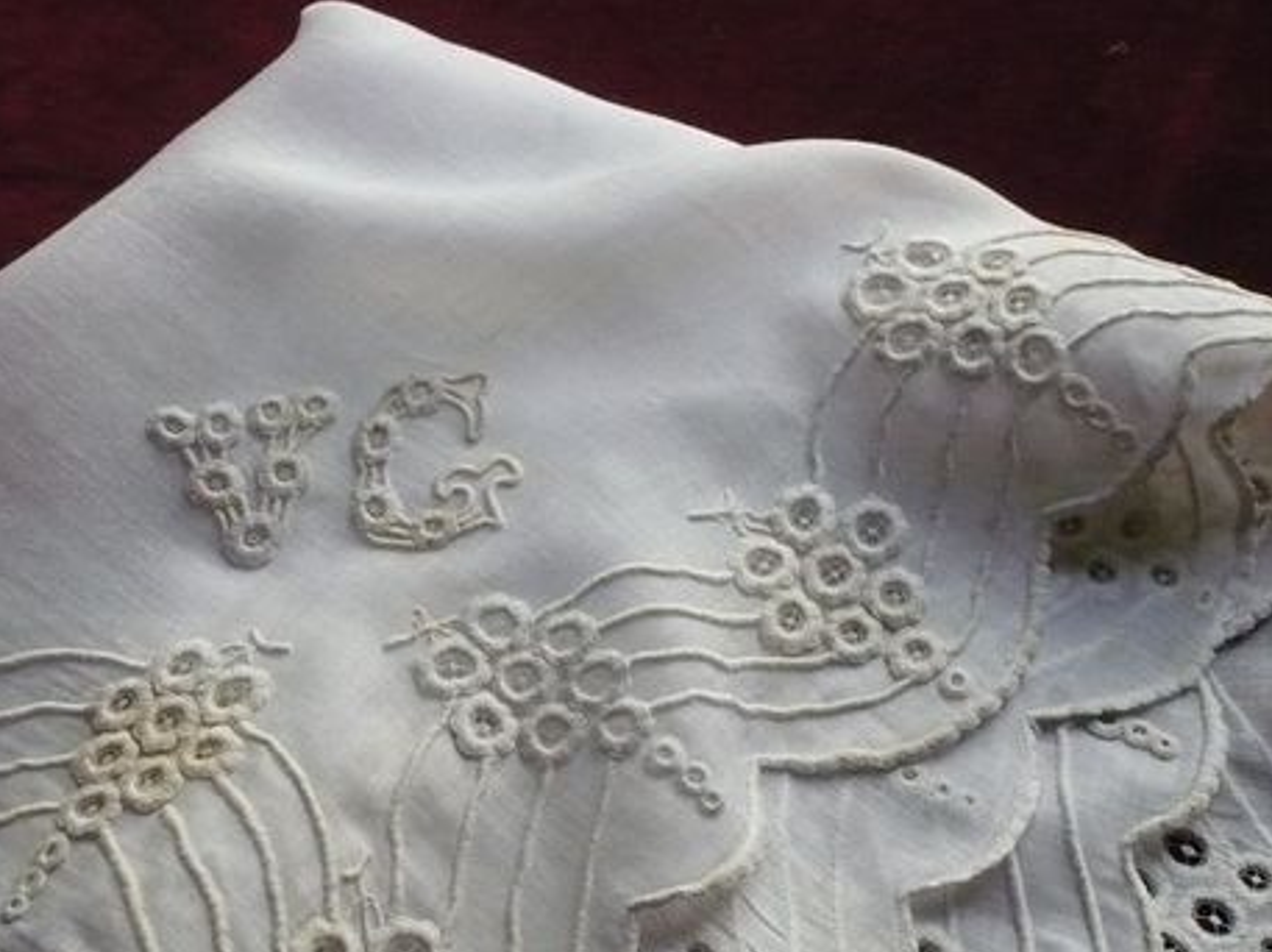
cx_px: 518
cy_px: 679
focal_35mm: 69
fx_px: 2533
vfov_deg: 21.2
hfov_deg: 28.1
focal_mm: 7.5
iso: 400
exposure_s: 1/160
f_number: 3.2
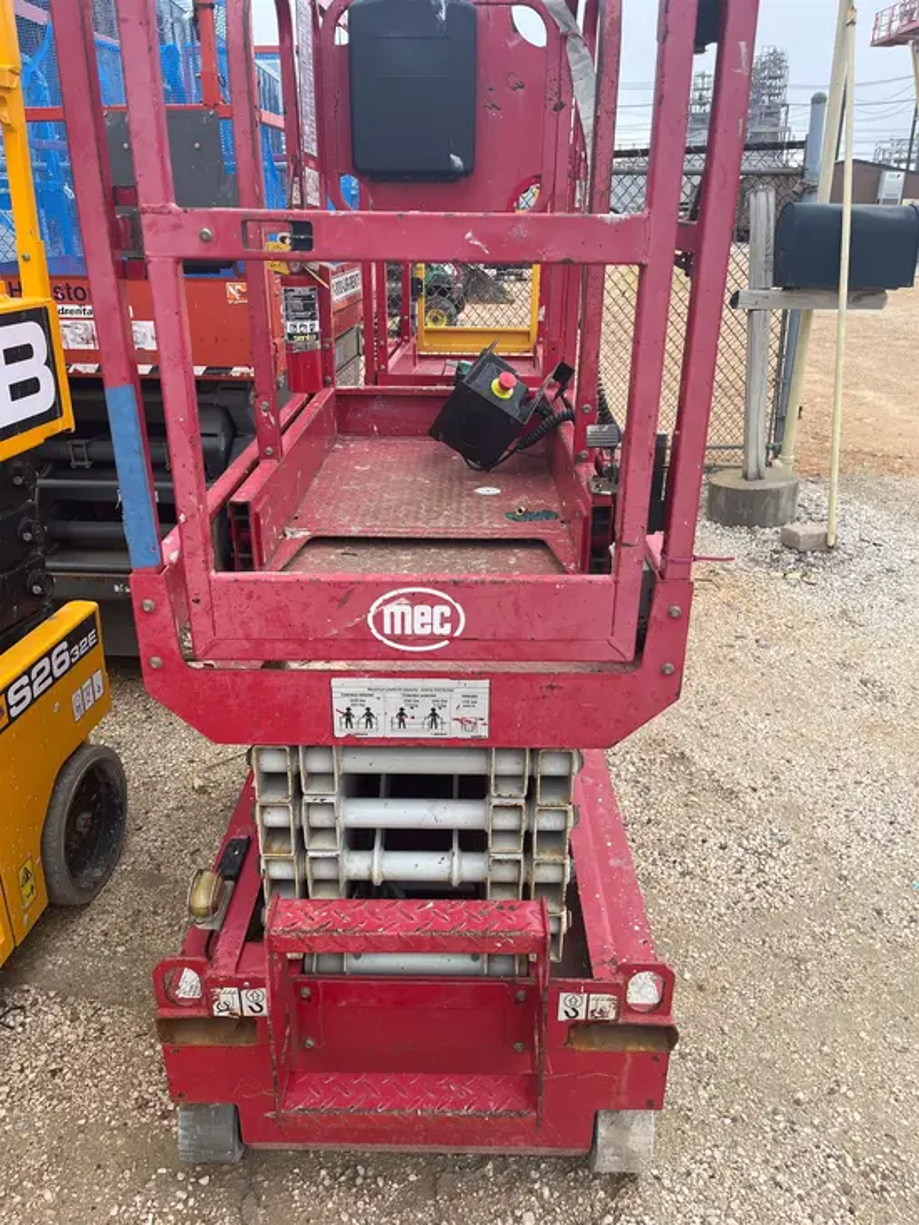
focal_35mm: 26
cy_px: 612
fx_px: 920
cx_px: 460
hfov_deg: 53.1
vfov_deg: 67.3
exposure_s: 1/845
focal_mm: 5.1
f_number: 1.6
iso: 50
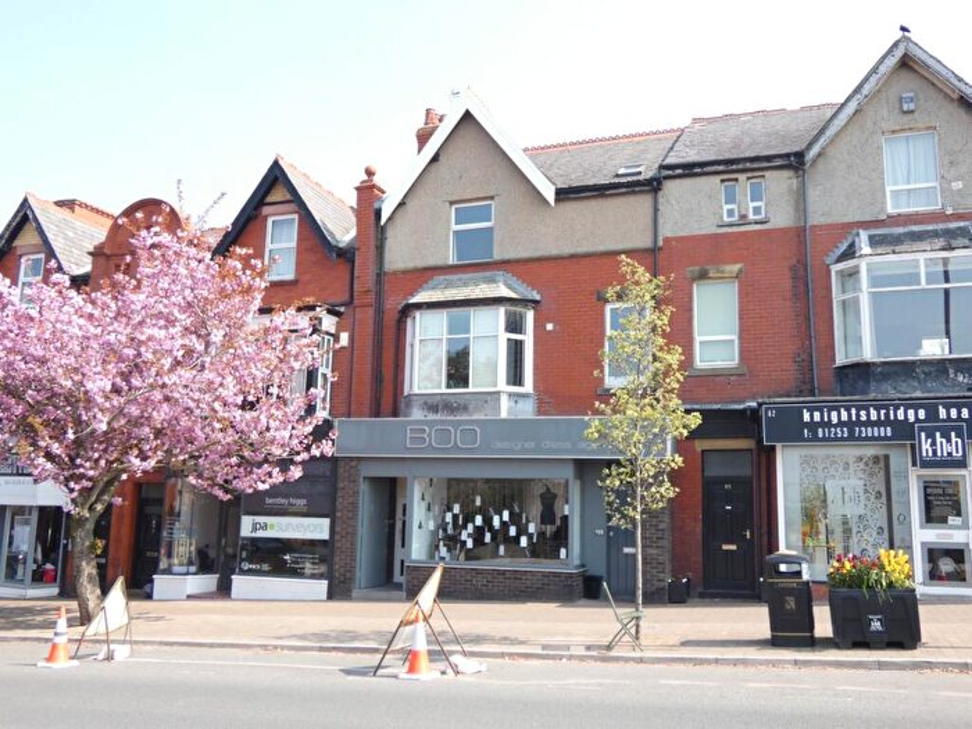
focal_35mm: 32
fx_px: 899
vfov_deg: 44.2
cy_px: 364
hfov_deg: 56.8
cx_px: 486
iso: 80
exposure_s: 1/250
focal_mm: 5.8
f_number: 3.4
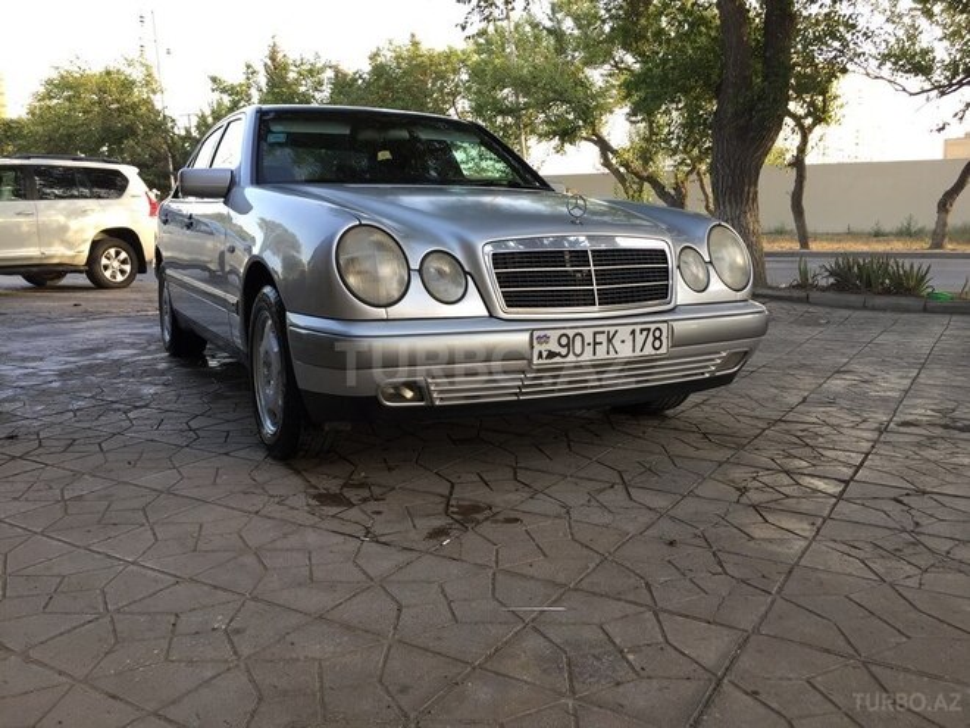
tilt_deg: -11.2
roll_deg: +0.8
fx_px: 813
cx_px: 485
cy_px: 364
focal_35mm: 29
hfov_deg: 61.7
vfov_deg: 48.2
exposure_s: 1/123
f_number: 2.2
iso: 32
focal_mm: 4.15
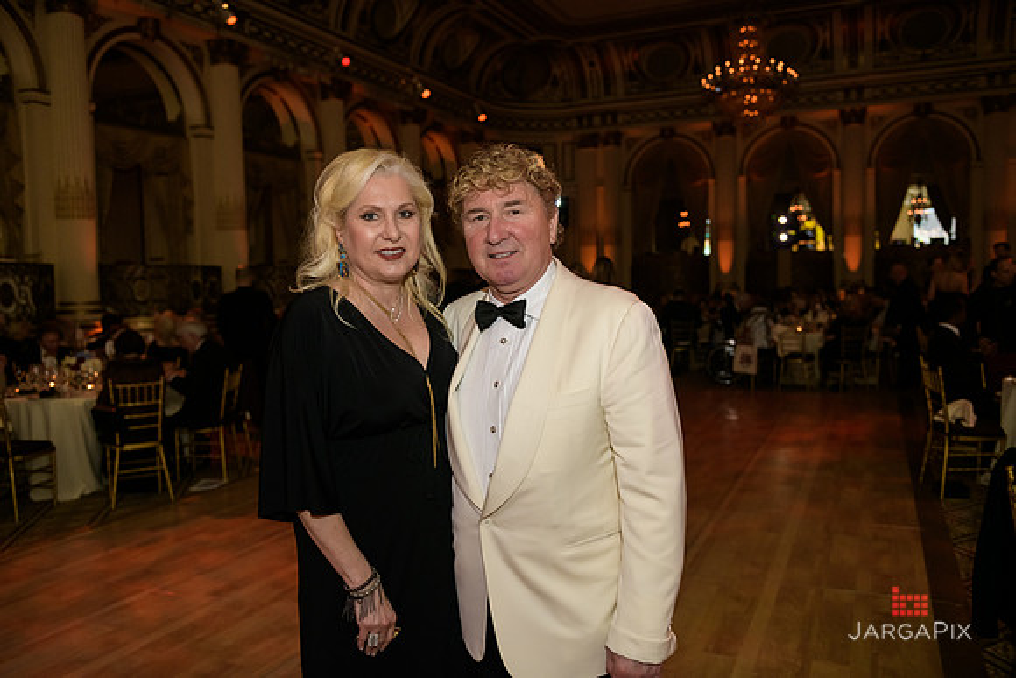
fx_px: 875
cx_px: 508
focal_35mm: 31
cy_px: 339
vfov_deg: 42.3
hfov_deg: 60.3
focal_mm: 31
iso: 1600
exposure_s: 1/125
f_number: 3.2
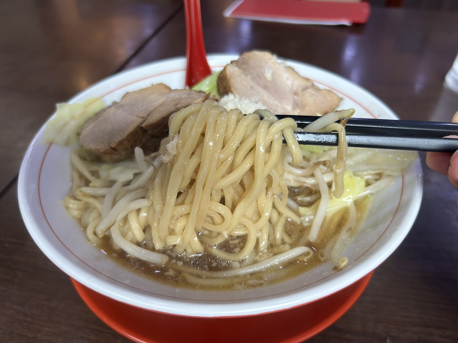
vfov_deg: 53.1
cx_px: 229
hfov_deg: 67.3
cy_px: 172
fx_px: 344
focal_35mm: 26
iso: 80
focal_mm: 5.7
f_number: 1.5
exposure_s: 1/100
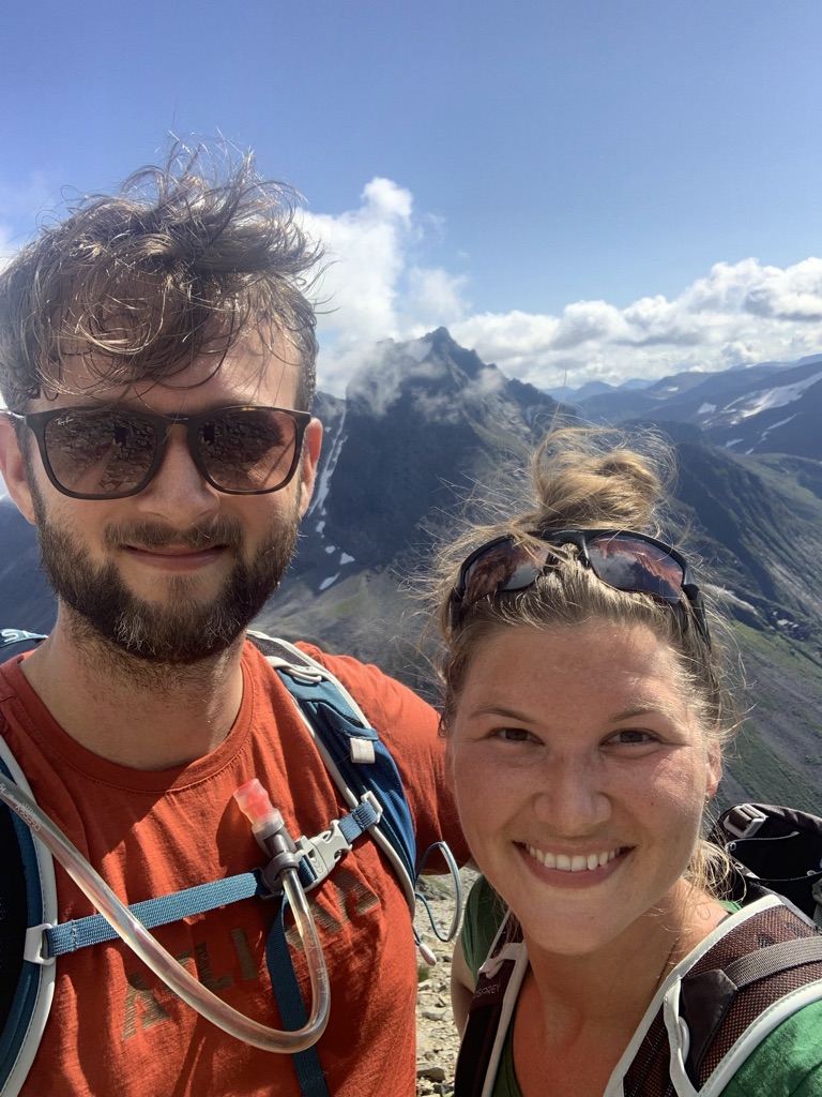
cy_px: 548
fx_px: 1013
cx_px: 411
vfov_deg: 56.8
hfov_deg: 44.2
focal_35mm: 32
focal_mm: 2.87
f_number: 2.2
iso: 16
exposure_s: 1/479
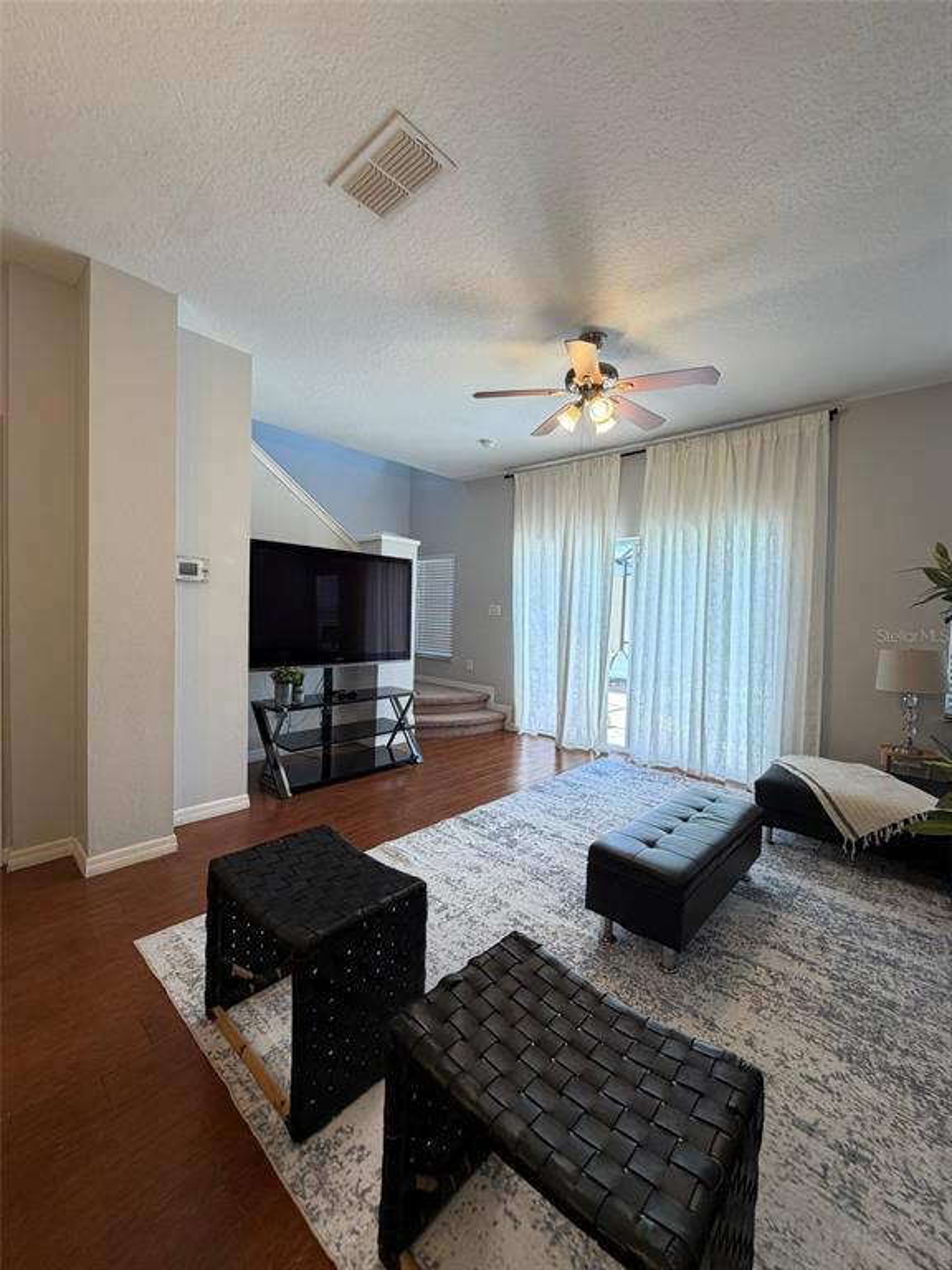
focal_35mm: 14
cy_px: 635
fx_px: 513
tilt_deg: -2.4
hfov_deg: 85.7
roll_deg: -1.8
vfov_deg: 102.1
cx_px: 476
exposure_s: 1/120
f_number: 2.2
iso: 125
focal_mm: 2.22
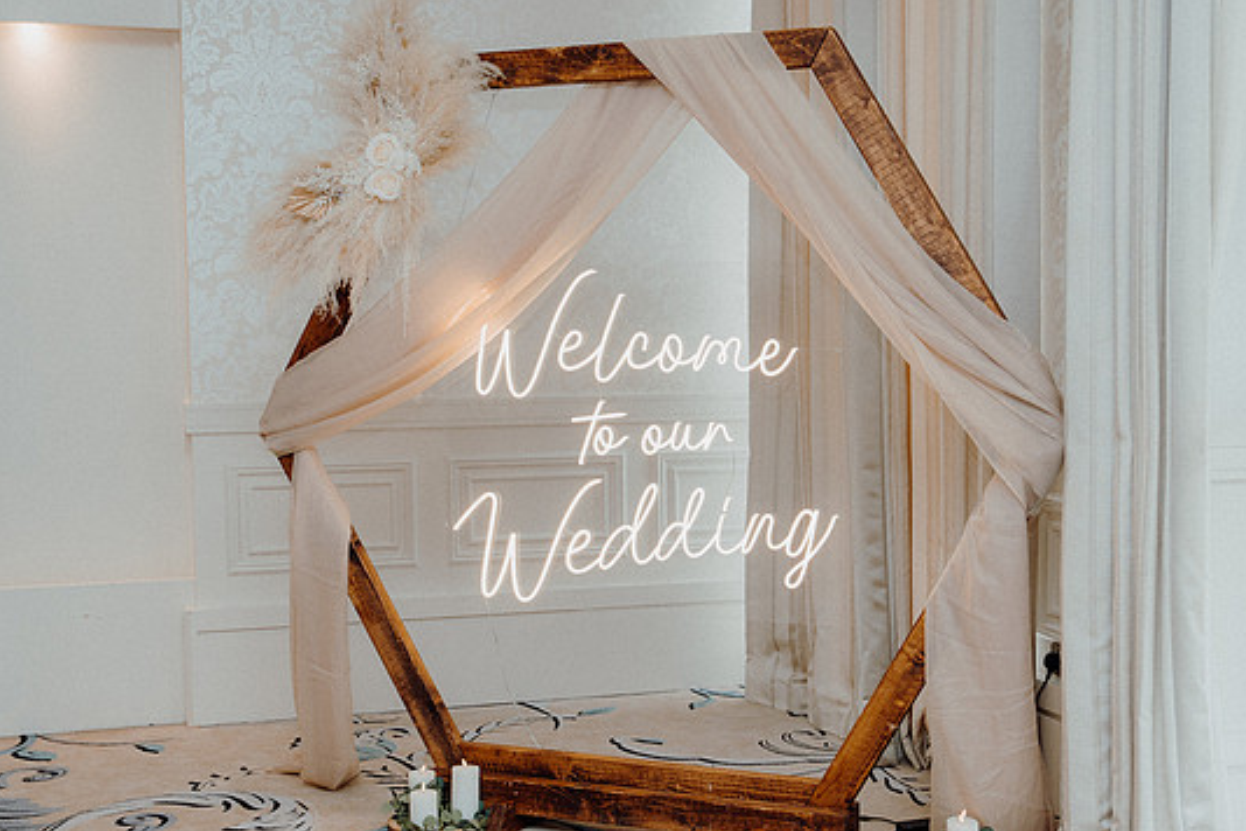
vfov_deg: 27.0
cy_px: 449
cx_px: 653
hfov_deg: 39.6
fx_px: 1730
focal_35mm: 50
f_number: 3.5
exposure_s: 1/160
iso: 500
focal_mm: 31
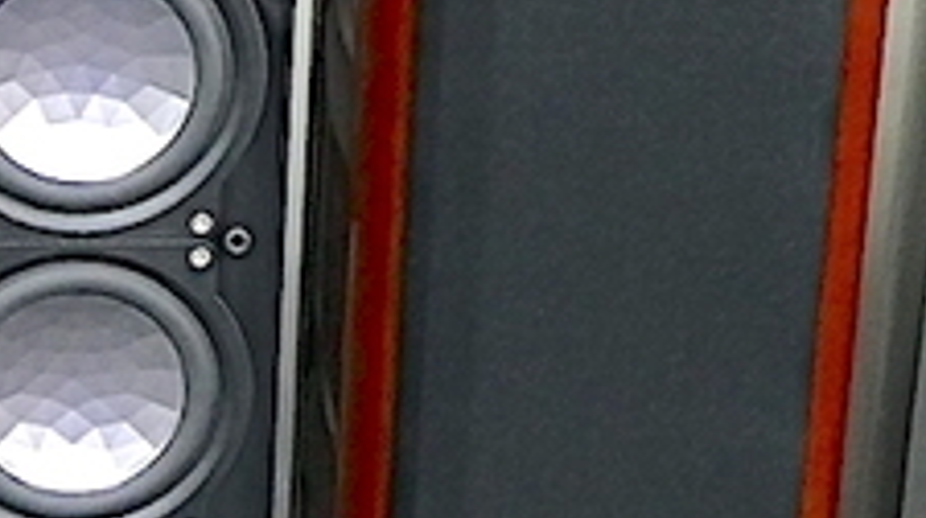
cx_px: -284
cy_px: 395
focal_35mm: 163
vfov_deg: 7.4
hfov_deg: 12.8
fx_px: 3998
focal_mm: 6.3
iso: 200
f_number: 3.7
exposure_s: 1/10
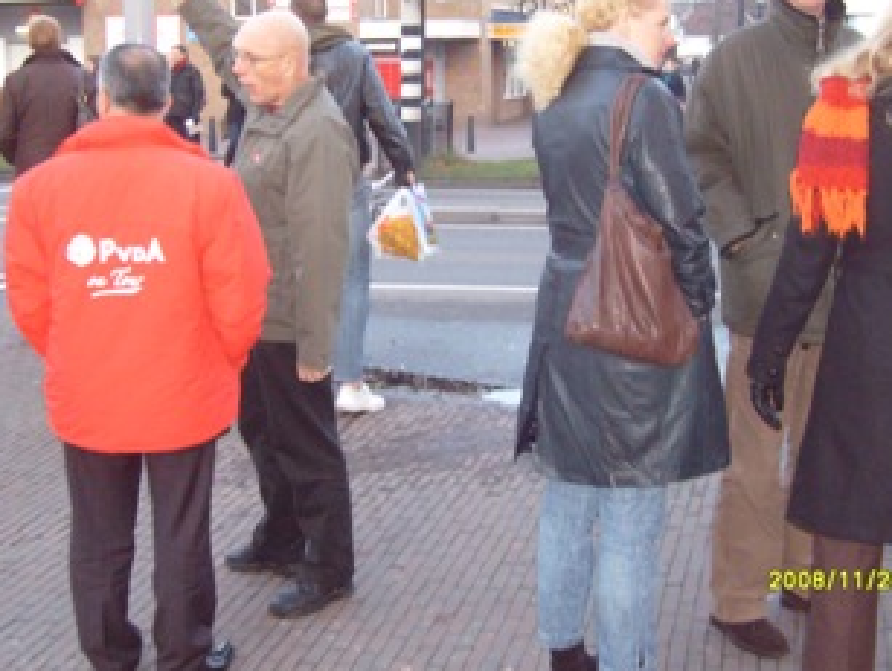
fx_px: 1316
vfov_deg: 28.3
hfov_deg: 37.4
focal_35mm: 51
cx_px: 453
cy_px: 192
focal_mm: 5.8
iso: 320
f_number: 2.8
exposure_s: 1/45
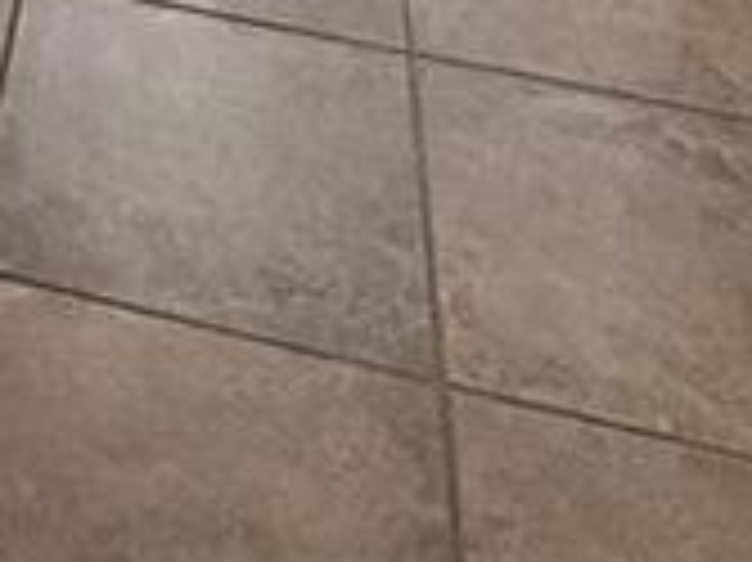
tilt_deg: -8.3
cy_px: -1009
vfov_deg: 11.7
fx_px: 1867
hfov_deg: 20.6
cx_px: -252
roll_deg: +0.0
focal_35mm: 86
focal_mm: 2.22
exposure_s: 1/60
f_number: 2.2
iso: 500
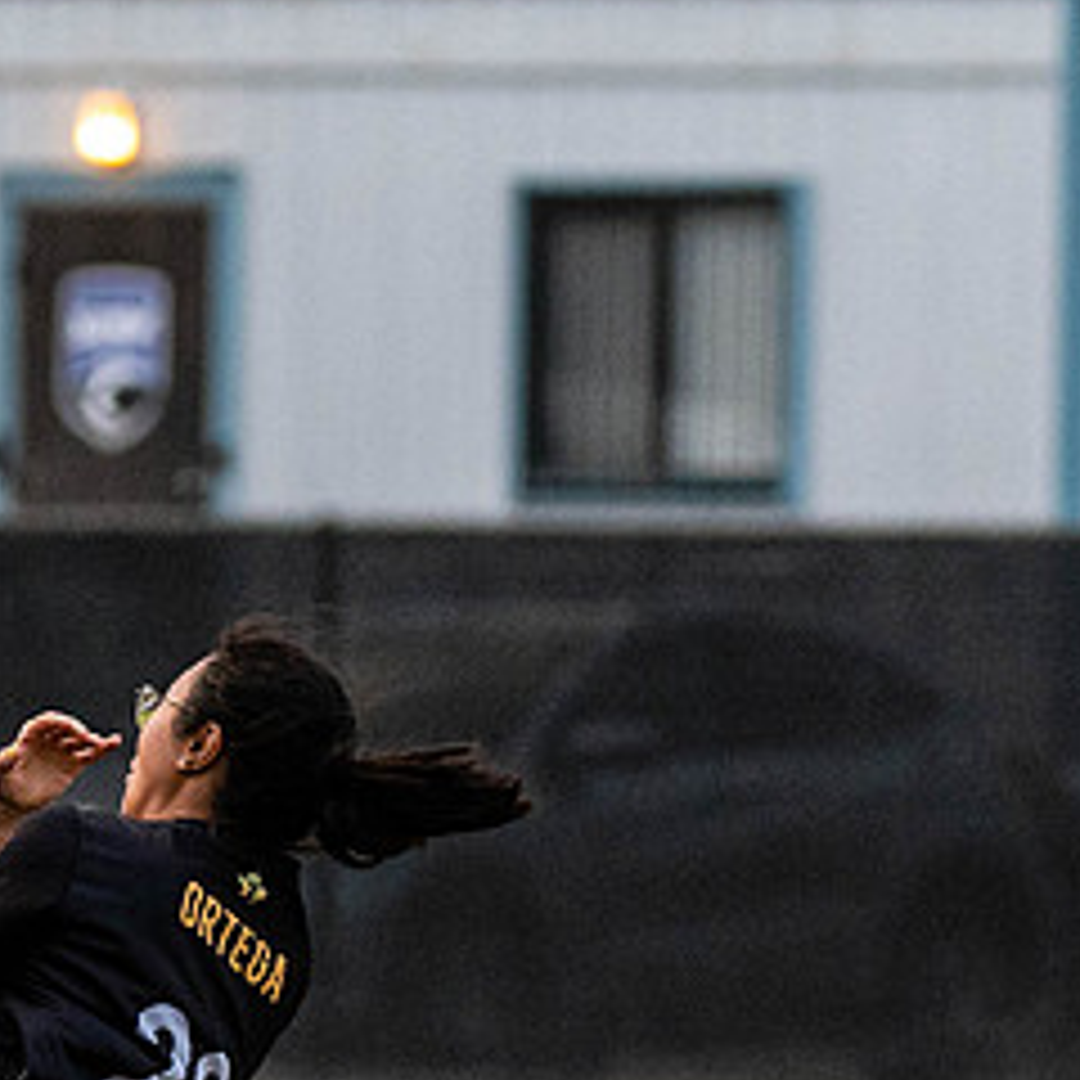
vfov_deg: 1.7
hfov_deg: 1.7
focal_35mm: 1030
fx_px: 36357
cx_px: 200
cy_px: 408
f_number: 4
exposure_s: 1/1000
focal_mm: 210
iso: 1250
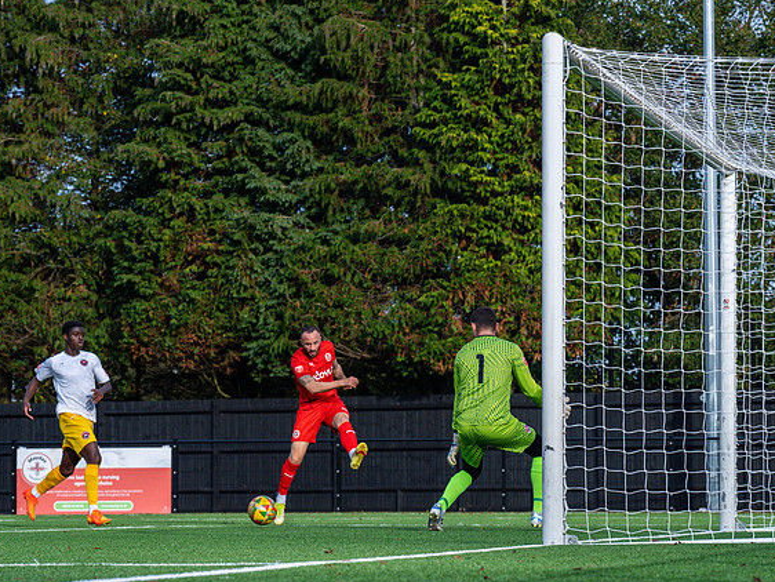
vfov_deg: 8.5
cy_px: 314
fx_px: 3920
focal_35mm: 175
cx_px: 478
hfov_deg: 11.3
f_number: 8
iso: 800
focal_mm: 135
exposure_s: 1/2000
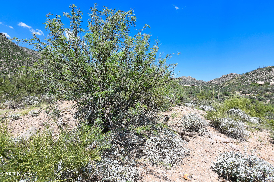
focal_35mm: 16
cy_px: 91
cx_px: 137
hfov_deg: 96.7
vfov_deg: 73.7
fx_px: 122
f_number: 9
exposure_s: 1/320
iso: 100
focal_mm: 11
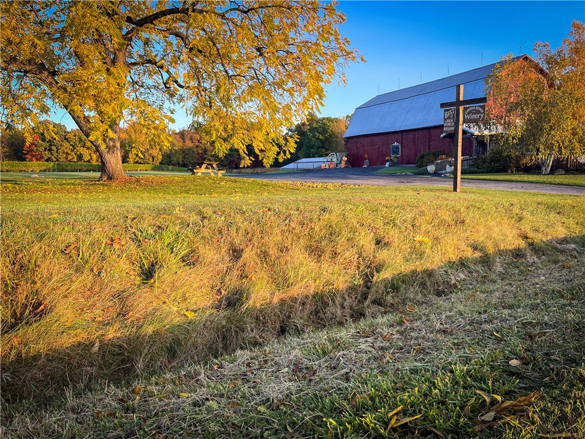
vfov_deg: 53.1
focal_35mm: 26
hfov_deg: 67.3
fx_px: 439
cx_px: 292
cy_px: 220
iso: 50
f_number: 1.6
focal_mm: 5.1
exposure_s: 1/371
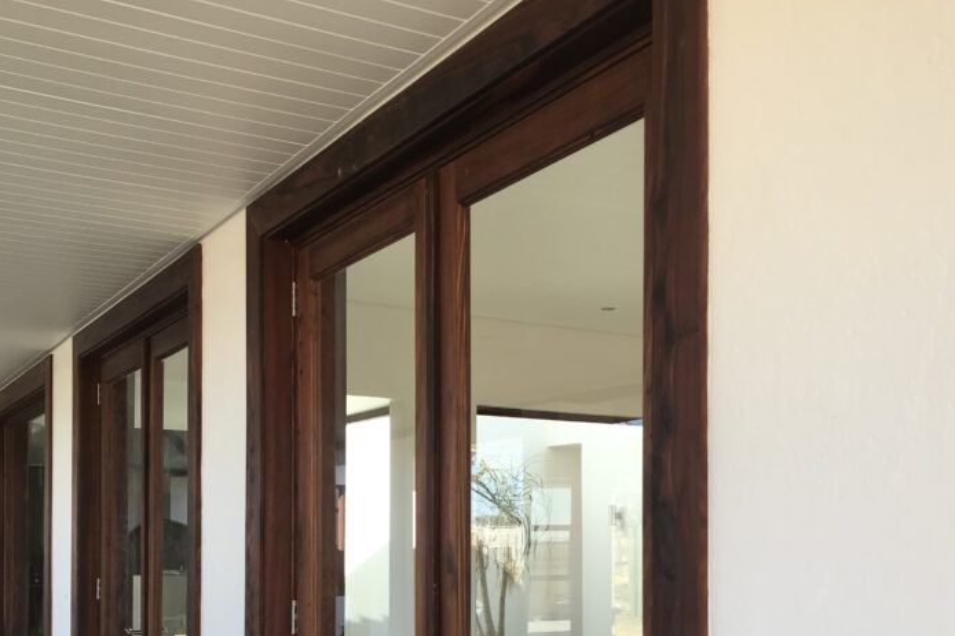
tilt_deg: +0.9
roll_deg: +0.2
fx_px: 1140
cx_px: 498
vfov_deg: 30.1
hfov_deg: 45.4
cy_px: 540
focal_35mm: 43
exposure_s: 1/429
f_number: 1.8
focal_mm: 3.99
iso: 20
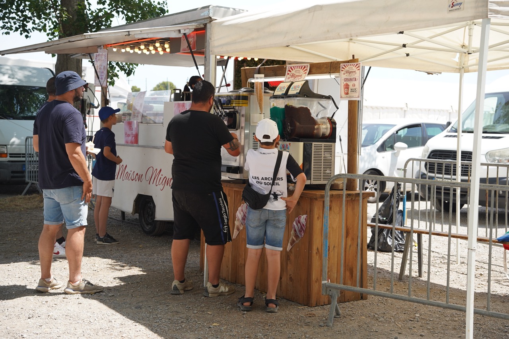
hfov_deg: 37.1
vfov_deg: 25.2
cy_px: 170
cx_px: 254
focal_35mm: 54
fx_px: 759
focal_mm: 53.7
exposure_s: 1/250
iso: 100
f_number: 4.5
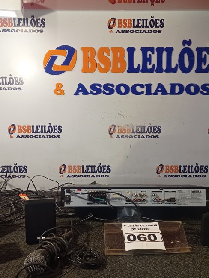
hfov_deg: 32.8
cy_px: 153
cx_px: 116
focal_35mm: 44
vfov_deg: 42.9
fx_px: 354
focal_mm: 4.7
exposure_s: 1/120
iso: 117
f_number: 1.79
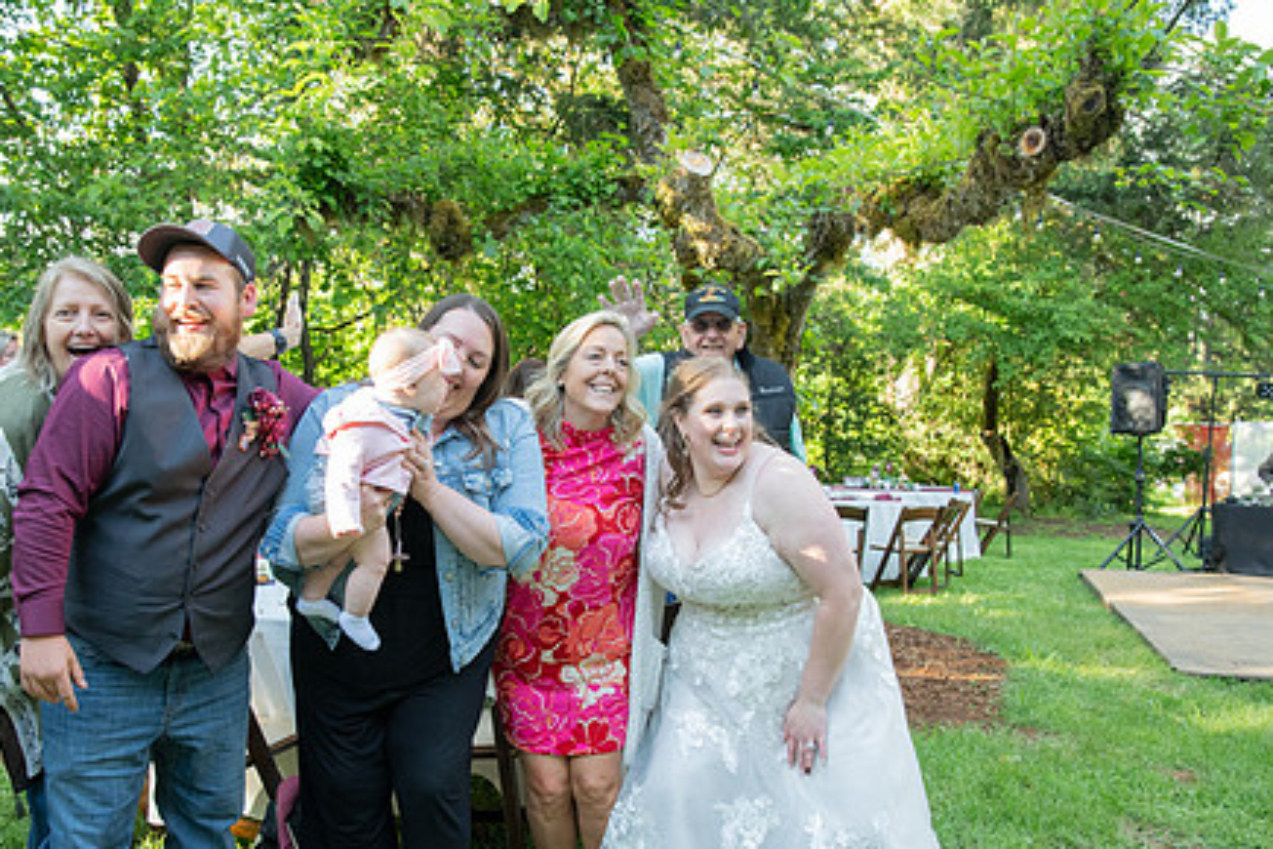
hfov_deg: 58.4
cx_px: 533
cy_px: 499
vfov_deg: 41.0
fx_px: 1131
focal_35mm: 32
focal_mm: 24
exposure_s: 1/320
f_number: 4
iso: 1250
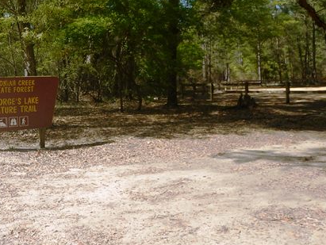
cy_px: 128
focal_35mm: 28
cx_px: 154
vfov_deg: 49.8
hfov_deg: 63.4
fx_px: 264
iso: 125
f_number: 2.8
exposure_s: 1/1500
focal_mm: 4.3
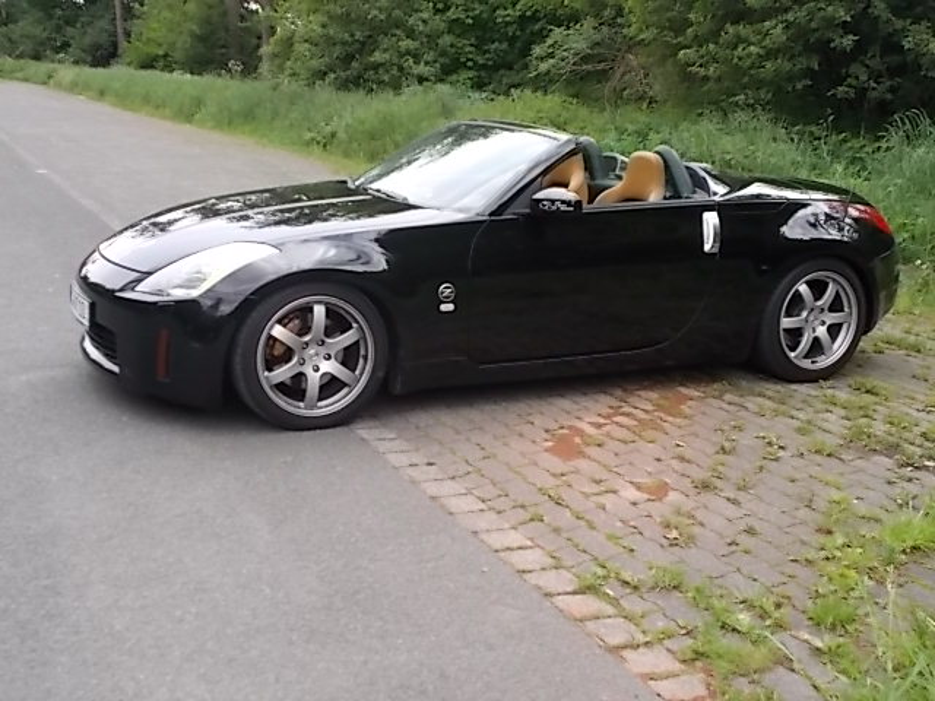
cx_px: 468
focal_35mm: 44
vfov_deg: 32.9
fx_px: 1188
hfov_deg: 42.9
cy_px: 350
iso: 160
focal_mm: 7.9
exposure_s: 1/250
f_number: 4.2
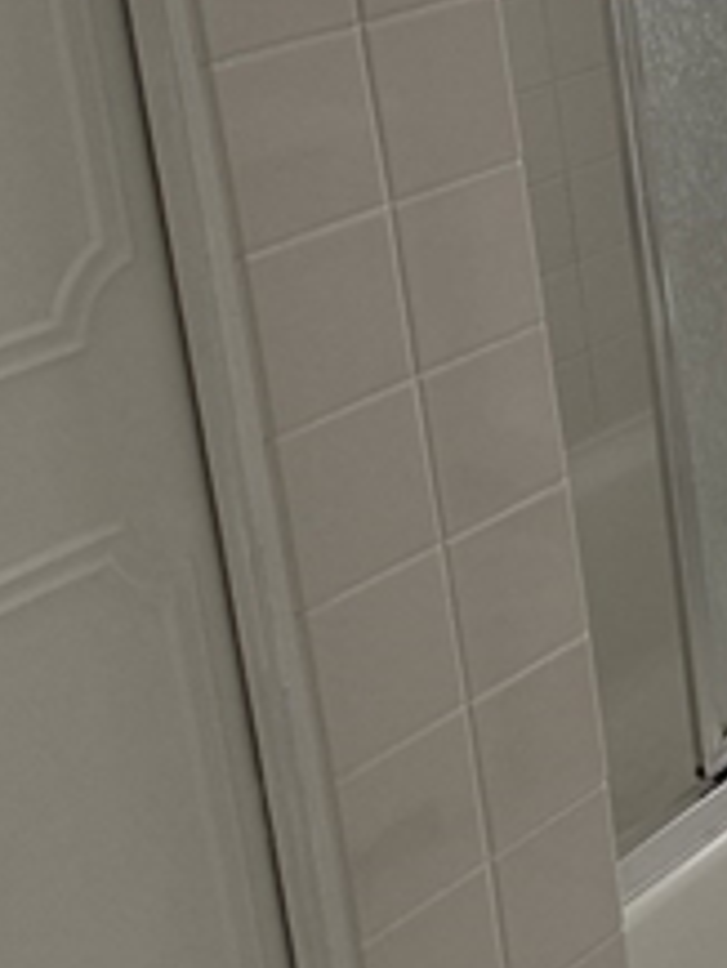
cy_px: 147
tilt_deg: -15.4
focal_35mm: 85
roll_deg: +3.6
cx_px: 1213
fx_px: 2378
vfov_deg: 22.6
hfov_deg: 15.5
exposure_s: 1/163
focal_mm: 6.76
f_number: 1.78
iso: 100
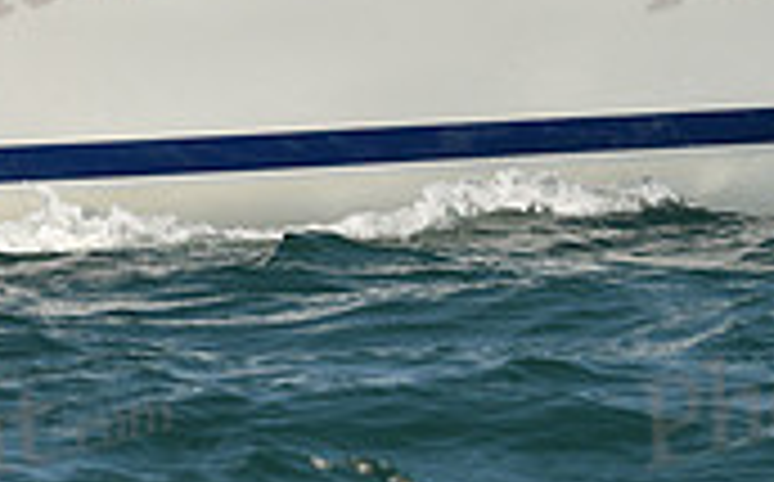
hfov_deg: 2.4
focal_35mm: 894
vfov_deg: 1.5
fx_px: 18833
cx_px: 410
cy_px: -277
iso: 250
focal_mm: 260
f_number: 7.1
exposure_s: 1/1250
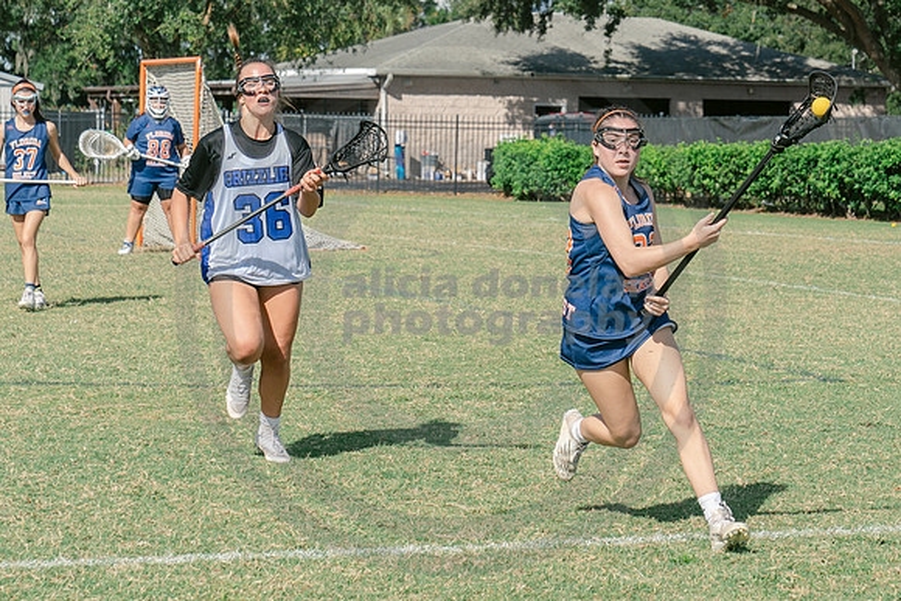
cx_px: 654
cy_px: 194
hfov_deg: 16.7
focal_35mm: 122
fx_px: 3059
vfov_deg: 11.2
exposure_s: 1/1000
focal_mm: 70
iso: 250
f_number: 5.6
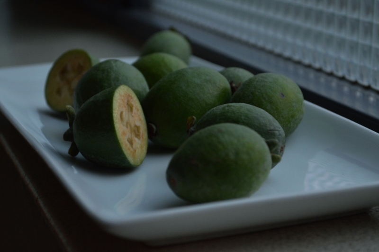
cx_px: 190
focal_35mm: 82
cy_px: 126
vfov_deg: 16.5
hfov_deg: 24.6
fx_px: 868
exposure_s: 1/10
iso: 1600
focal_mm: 55
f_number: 5.6
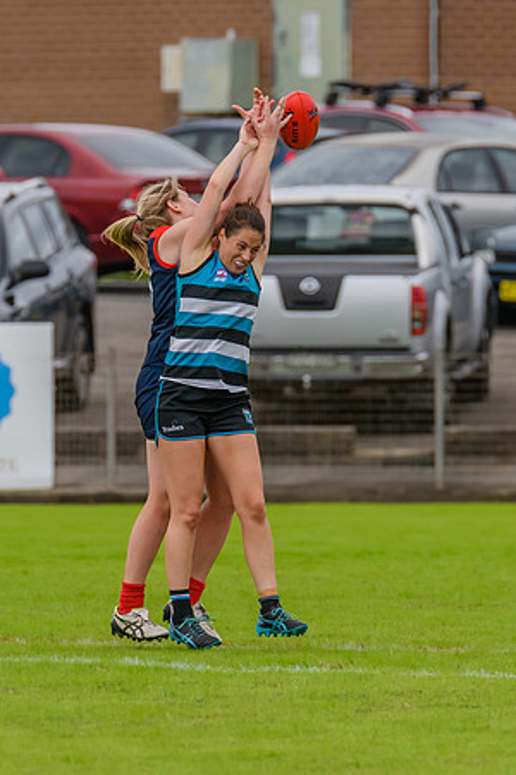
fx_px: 19913
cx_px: 189
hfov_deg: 1.5
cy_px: 336
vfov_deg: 2.2
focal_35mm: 926
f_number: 7.1
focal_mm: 420
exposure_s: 1/2000
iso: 800
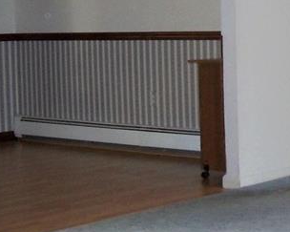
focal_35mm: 115
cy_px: 45
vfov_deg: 13.3
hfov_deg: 15.5
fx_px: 987
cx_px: 431
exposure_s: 1/30
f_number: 3.5
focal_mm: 6.2
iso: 200
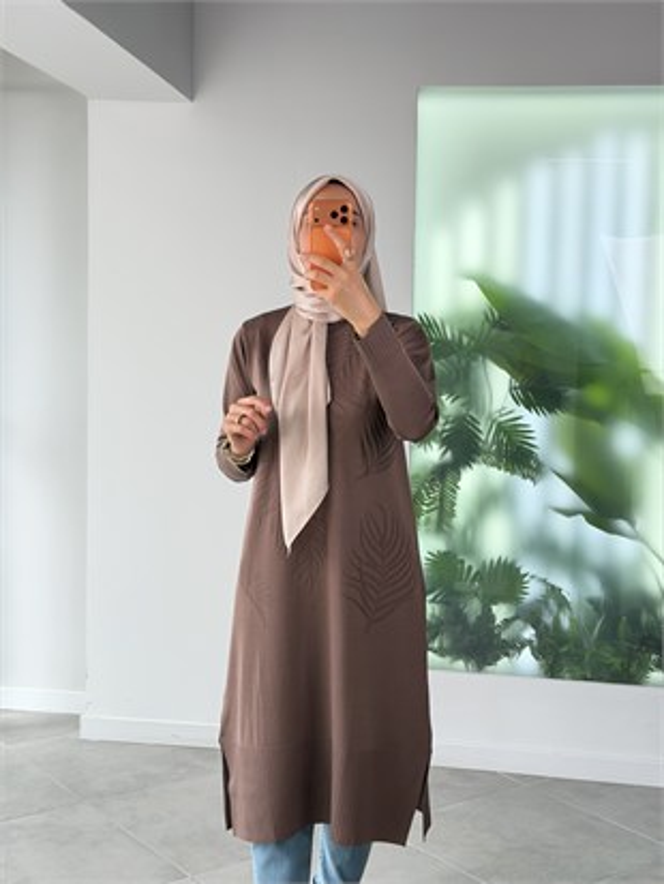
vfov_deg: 39.6
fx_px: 1227
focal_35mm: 48
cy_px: 442
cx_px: 332
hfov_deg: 30.3
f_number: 1.78
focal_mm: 6.76
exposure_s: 1/331
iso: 80
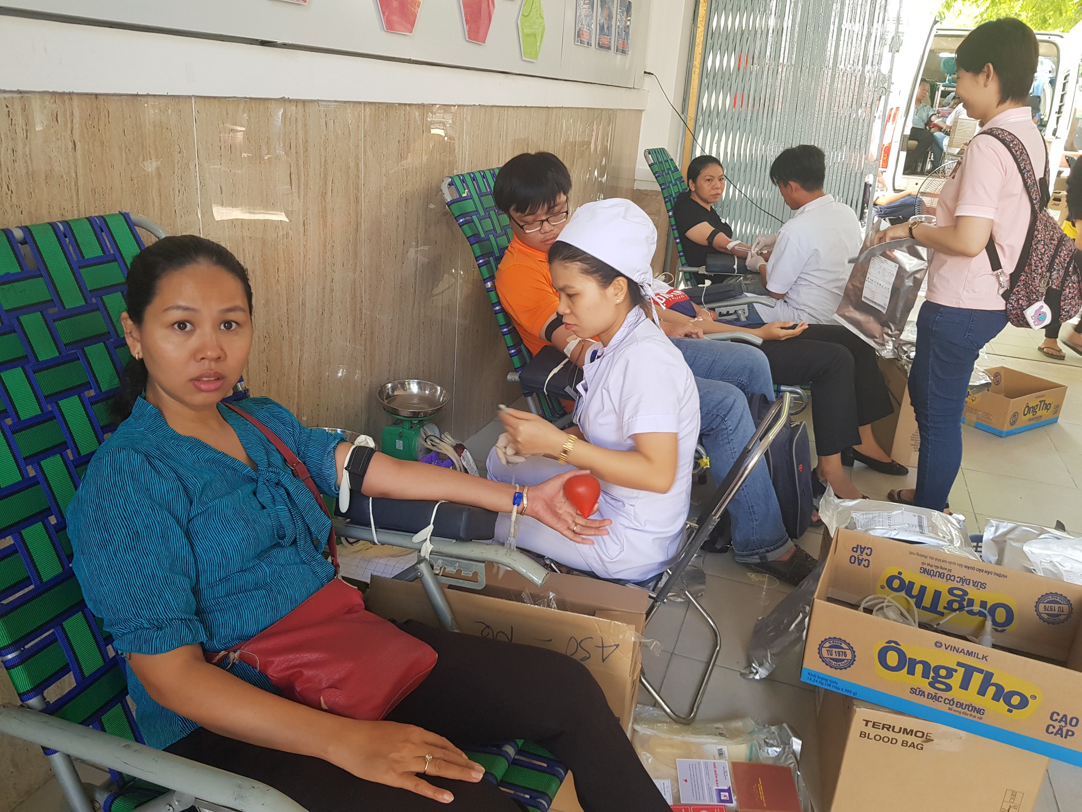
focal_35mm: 26
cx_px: 541
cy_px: 406
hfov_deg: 67.3
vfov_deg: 53.1
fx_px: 813
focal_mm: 4.3
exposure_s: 1/50
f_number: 1.7
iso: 100
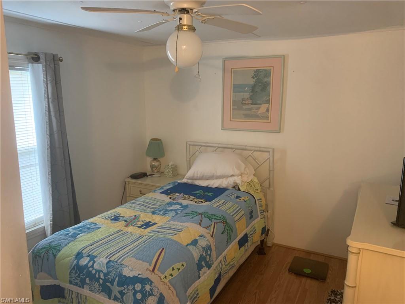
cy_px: 152
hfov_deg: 67.3
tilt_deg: -10.6
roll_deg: -0.4
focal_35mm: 26
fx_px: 304
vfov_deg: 53.1
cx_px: 202
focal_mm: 4.25
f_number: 1.8
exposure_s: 1/60
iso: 400
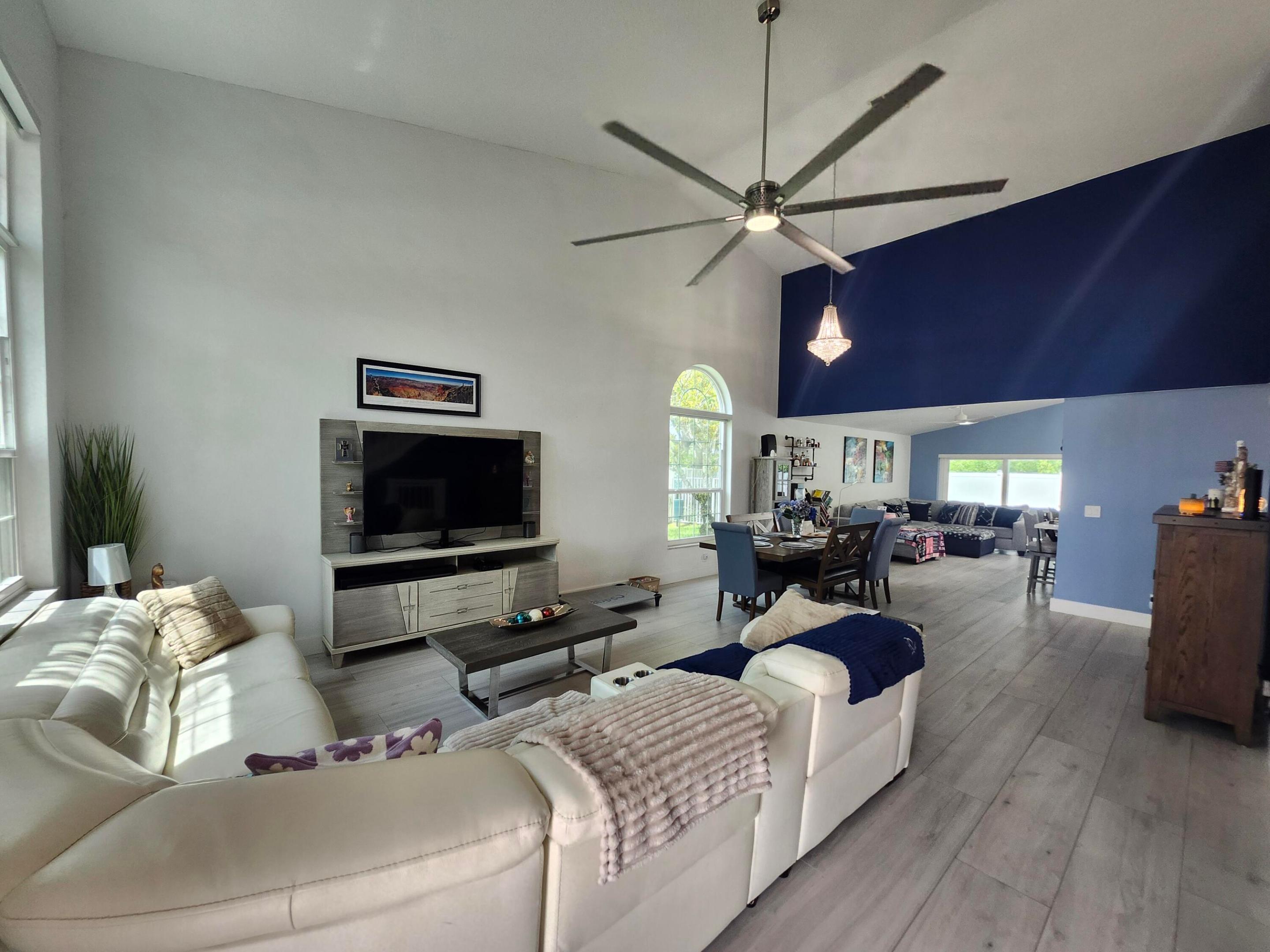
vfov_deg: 89.9
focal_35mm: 13
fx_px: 477
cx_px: 635
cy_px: 476
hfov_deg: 106.2
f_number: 2.2
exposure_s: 1/60
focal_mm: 1.74
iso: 125
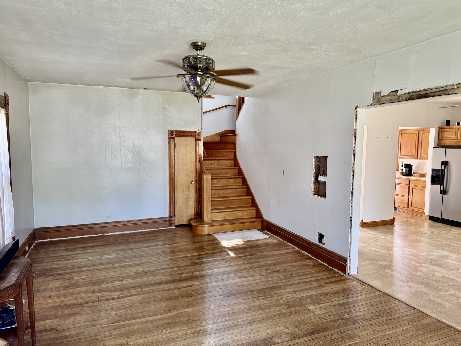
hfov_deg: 71.6
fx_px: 320
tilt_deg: -5.7
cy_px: 173
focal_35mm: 24
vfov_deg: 56.8
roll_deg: -0.5
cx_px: 230
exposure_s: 1/60
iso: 200
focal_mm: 6.76
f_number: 1.78
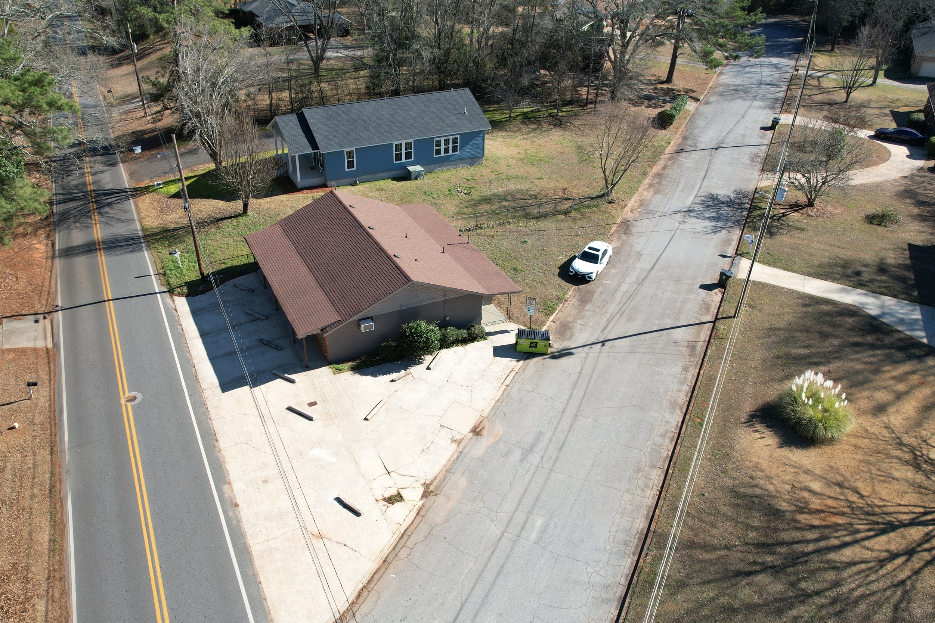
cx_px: 418
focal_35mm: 27
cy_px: 341
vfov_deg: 47.9
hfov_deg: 67.2
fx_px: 701
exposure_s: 1/800
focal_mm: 8.38
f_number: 2.8
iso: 100
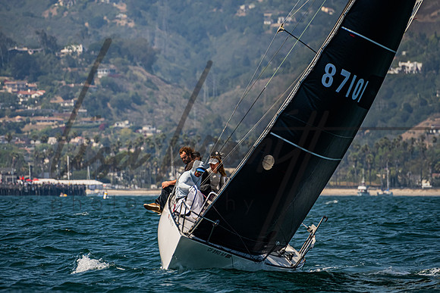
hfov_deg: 3.8
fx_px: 6693
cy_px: 112
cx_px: 209
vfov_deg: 2.5
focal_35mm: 548
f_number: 8
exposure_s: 1/2000
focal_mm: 400
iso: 500
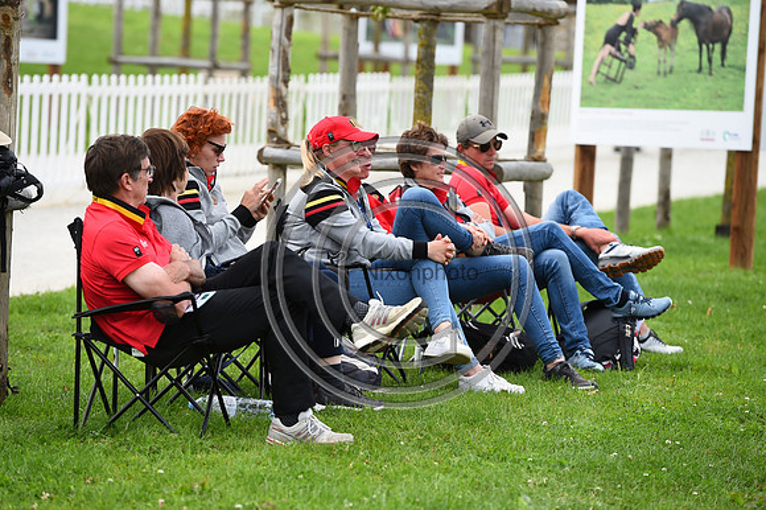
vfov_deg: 7.4
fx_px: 3934
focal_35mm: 185
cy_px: 255
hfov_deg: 11.1
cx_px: 383
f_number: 5
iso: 280
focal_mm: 185
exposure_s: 1/800
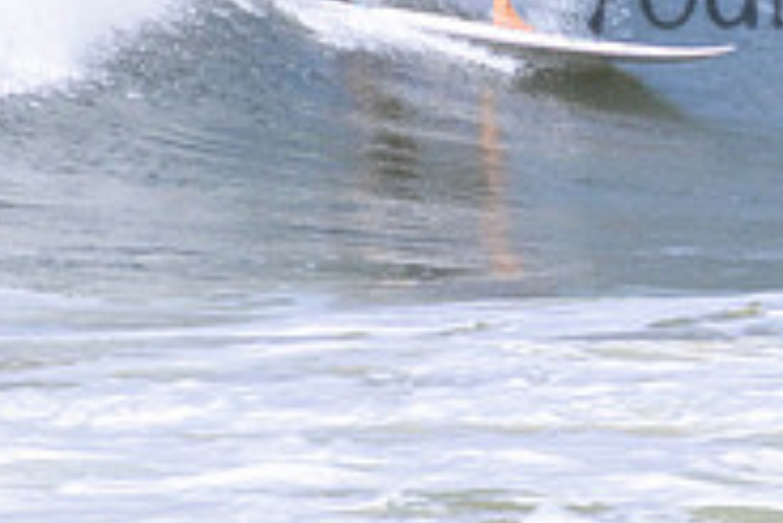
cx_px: 1009
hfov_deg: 0.8
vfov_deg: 0.5
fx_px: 54830
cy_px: -70
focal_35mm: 2519
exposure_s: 1/2000
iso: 900
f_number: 11
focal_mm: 800
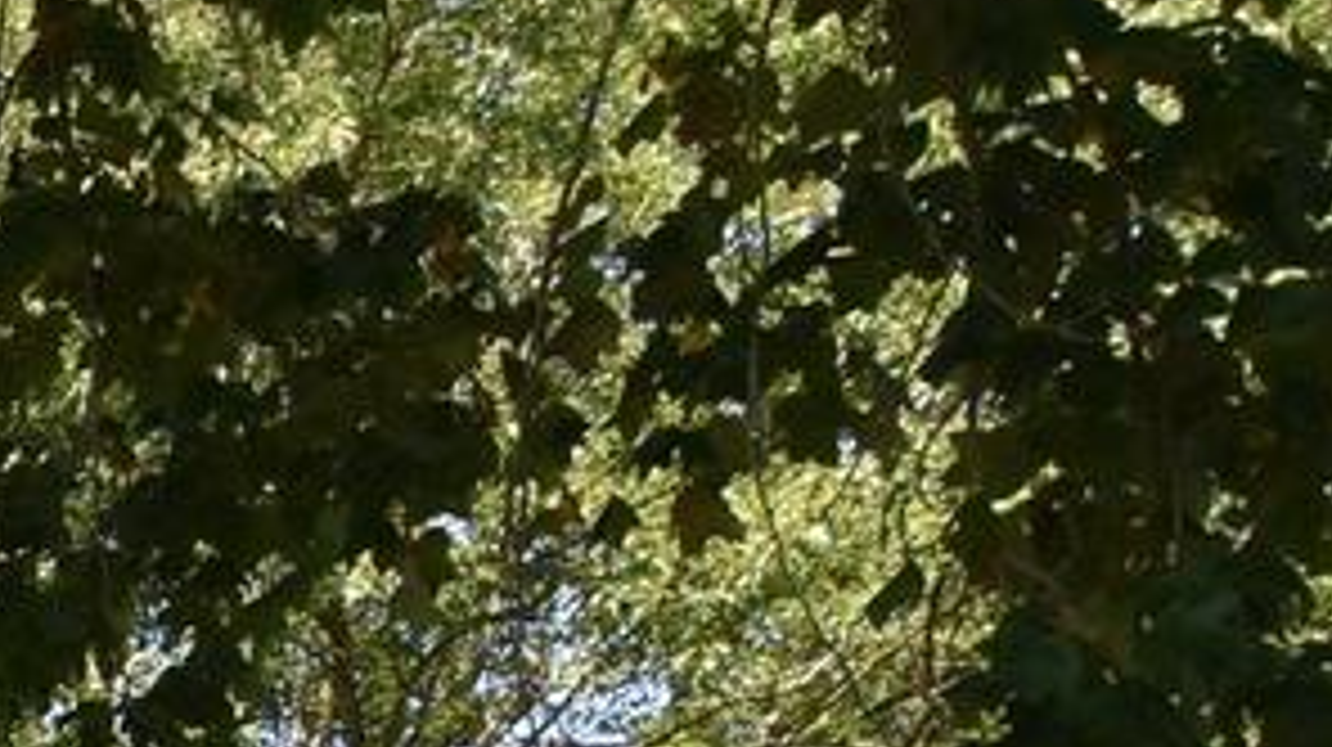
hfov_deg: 15.9
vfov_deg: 10.7
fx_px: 3514
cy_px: 1660
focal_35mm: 100
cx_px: -1467
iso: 800
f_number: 13
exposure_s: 1/640
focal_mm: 13
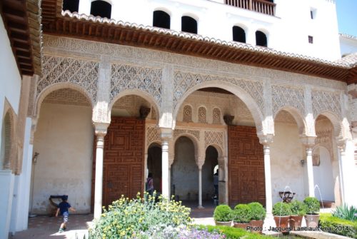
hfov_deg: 67.3
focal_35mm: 27
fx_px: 268
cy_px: 120
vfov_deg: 48.1
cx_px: 178
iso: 100
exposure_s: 1/125
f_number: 5.6
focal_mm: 18
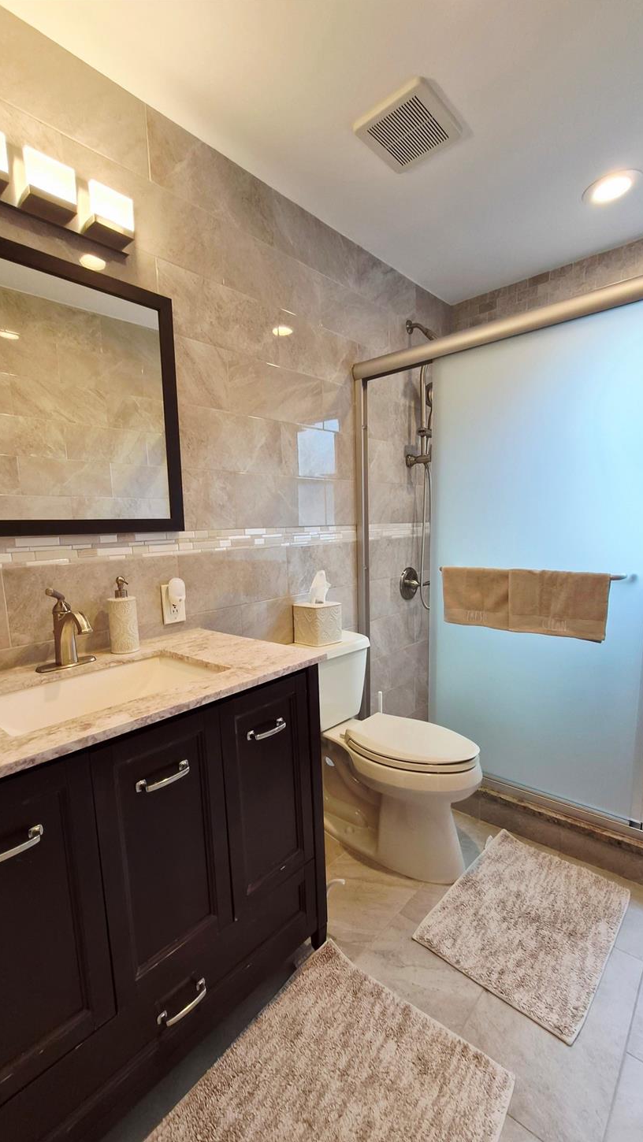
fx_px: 455
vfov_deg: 102.9
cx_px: 299
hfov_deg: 70.5
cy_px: 602
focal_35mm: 15
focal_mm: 1.7
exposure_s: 1/60.2
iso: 50
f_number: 2.2
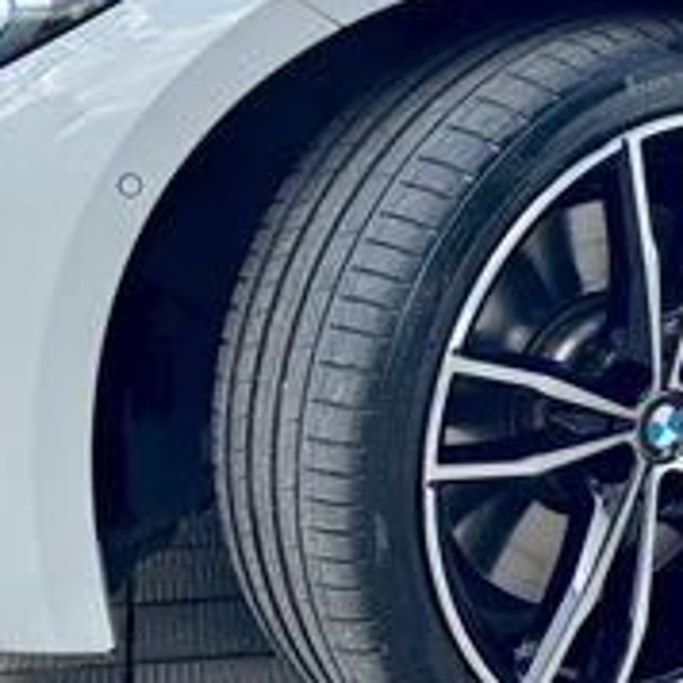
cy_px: 207
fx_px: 2500
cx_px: 280
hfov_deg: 15.5
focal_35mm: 112
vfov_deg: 15.5
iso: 64
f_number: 1.78
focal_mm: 6.76
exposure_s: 1/292
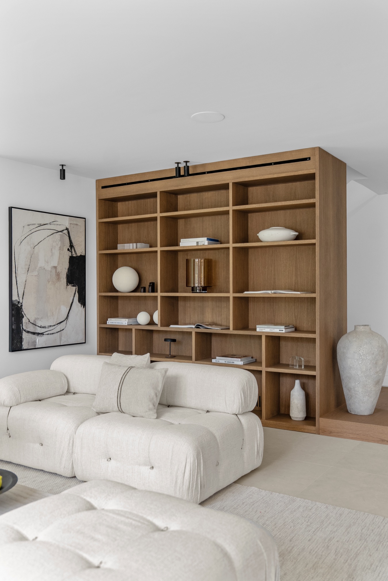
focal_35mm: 33
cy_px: 290
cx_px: 194
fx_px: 533
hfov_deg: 40.0
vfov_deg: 57.2
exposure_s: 1/200
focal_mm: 33
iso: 640
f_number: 3.5
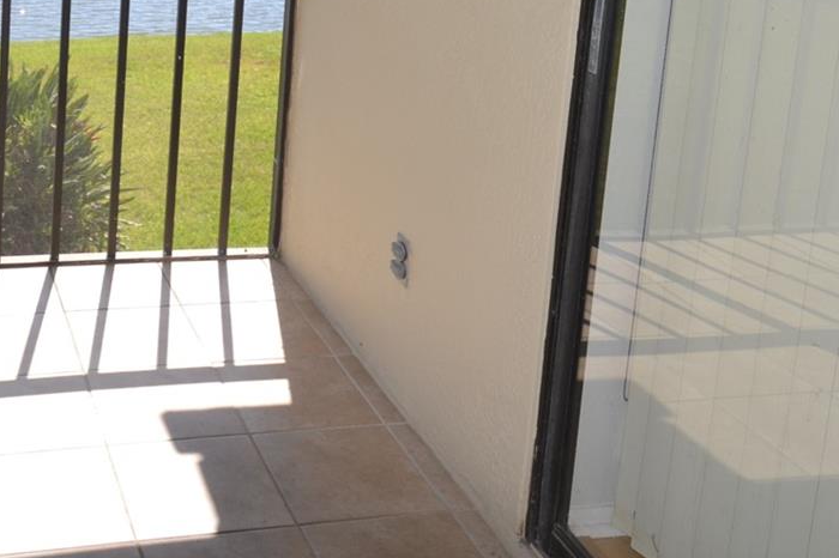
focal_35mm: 48
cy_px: -68
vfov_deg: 25.8
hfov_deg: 39.3
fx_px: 1118
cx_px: 149
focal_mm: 14
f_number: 5
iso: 100
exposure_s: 1/200
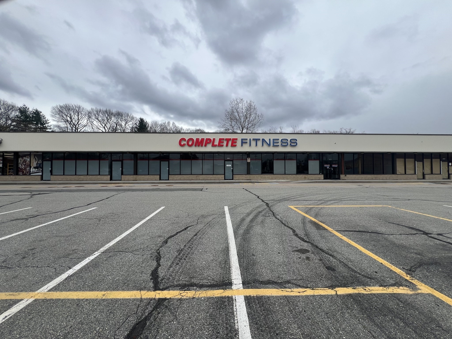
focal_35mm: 13
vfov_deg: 89.9
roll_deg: +0.4
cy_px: 170
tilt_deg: +0.9
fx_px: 170
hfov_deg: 106.2
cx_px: 226
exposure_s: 1/1107
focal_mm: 1.57
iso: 32
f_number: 1.8
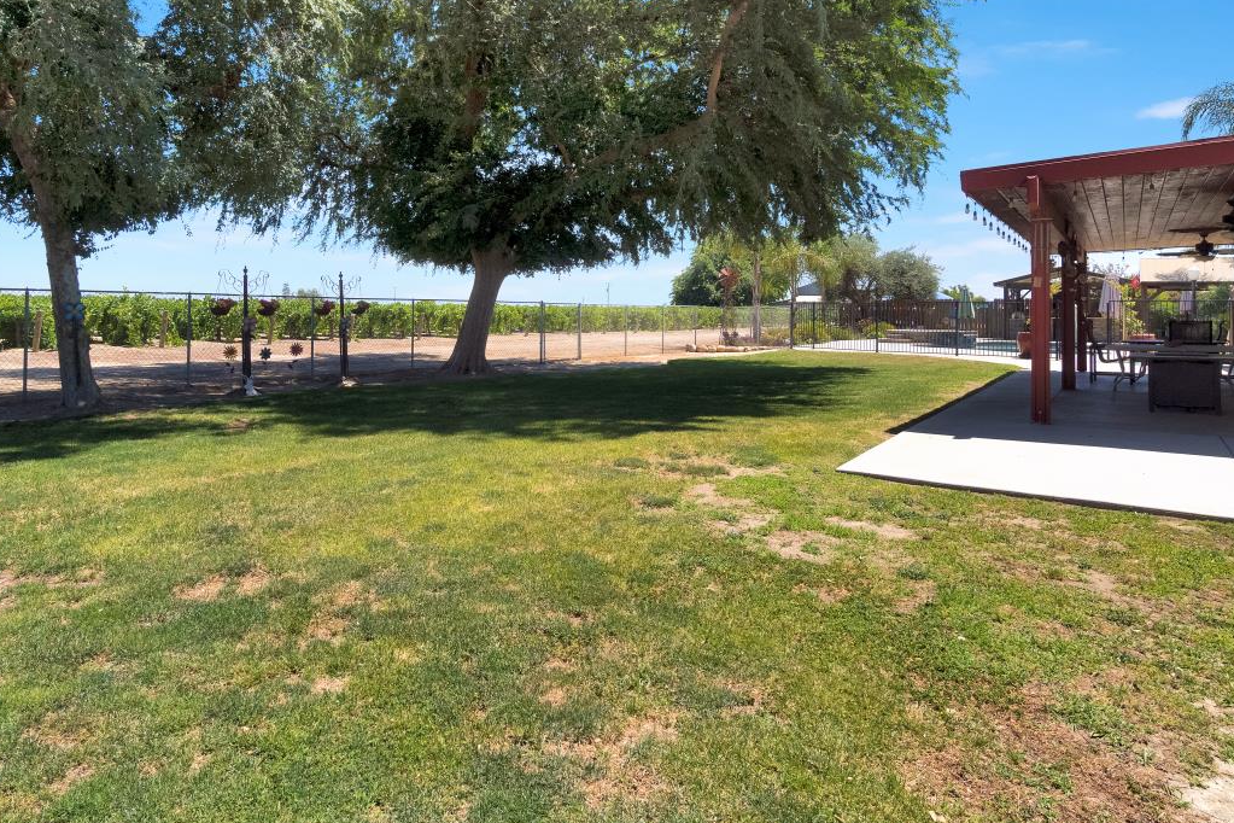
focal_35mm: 22
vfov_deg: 56.5
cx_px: 579
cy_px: 304
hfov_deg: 78.5
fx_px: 754
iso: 320
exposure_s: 1/800
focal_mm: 10
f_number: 8
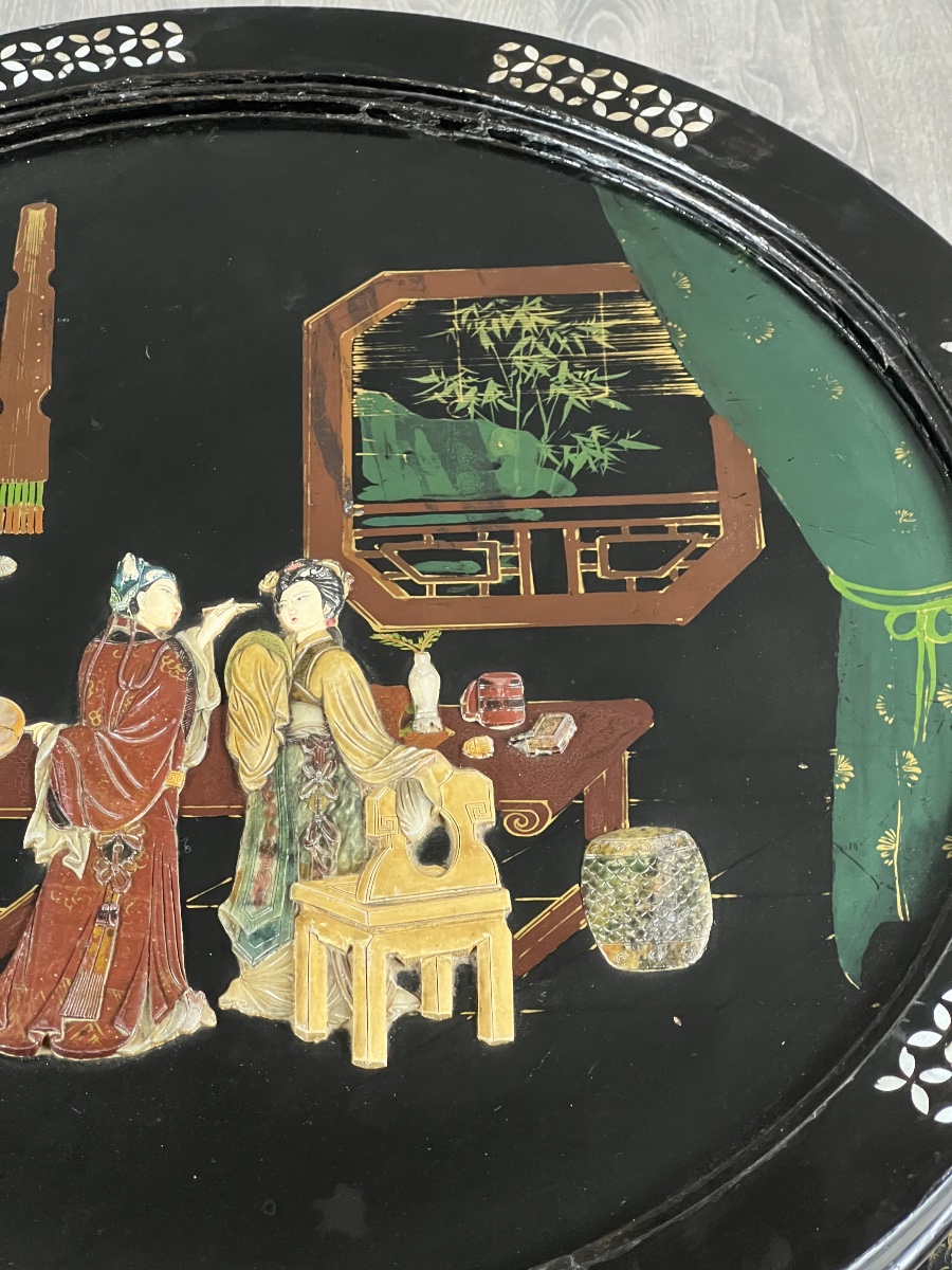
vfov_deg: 25.3
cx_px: 476
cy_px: 635
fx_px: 2824
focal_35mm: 77
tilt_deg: -50.3
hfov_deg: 19.1
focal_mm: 9
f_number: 2.8
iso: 800
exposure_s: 1/50
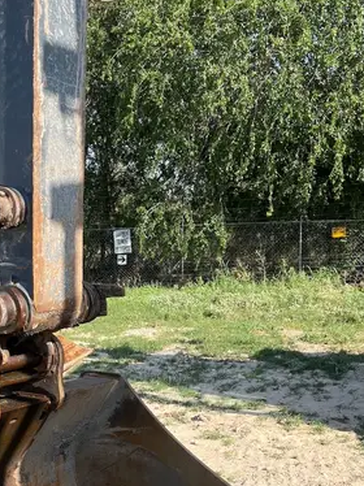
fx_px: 716
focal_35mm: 51
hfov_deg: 28.4
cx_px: 135
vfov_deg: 36.5
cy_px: 376
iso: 50
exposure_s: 1/1266
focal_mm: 5.1
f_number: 1.6
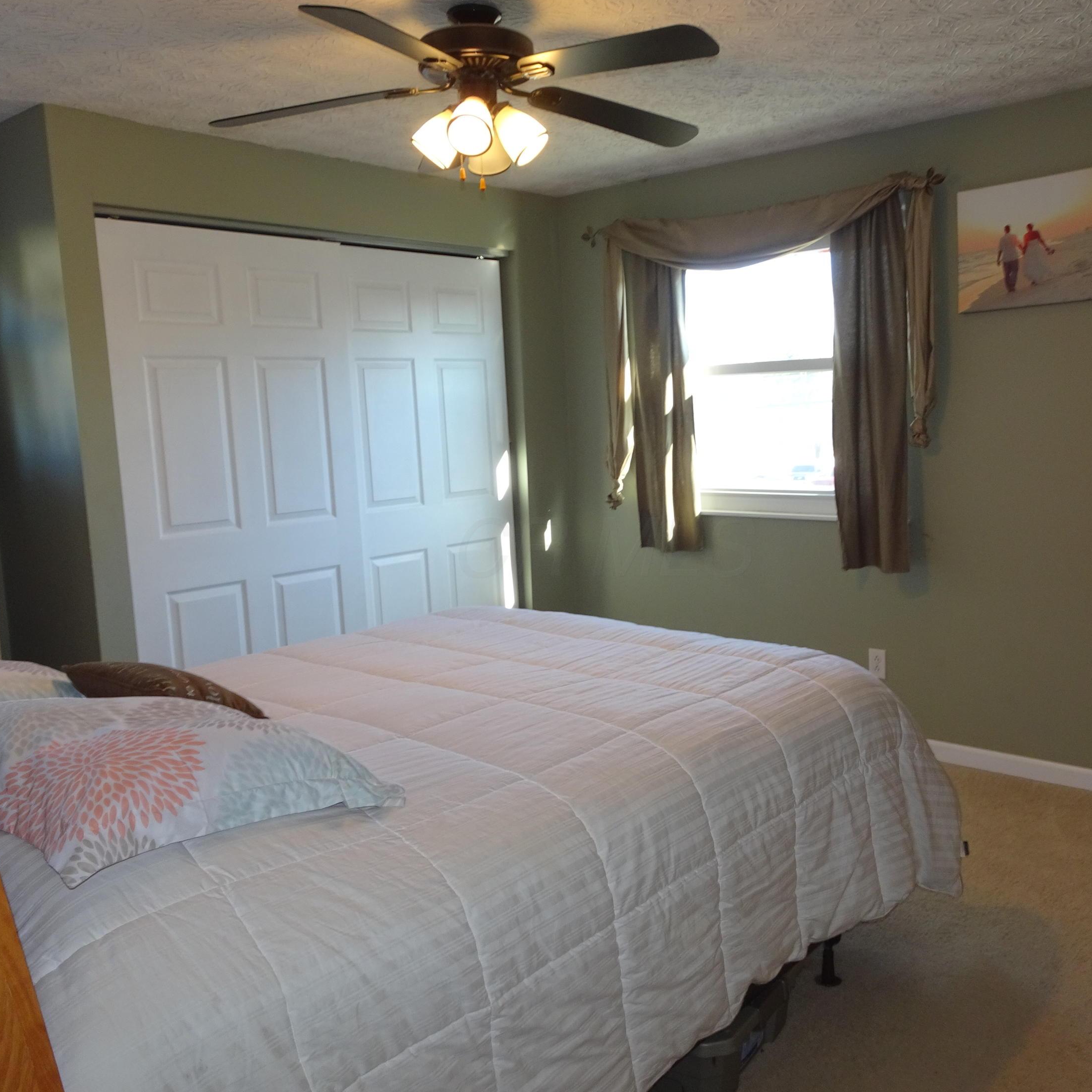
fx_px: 1035
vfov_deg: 55.6
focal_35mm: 29
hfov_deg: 55.5
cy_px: 547
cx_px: 606
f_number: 3.5
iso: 100
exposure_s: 1/30
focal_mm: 4.1
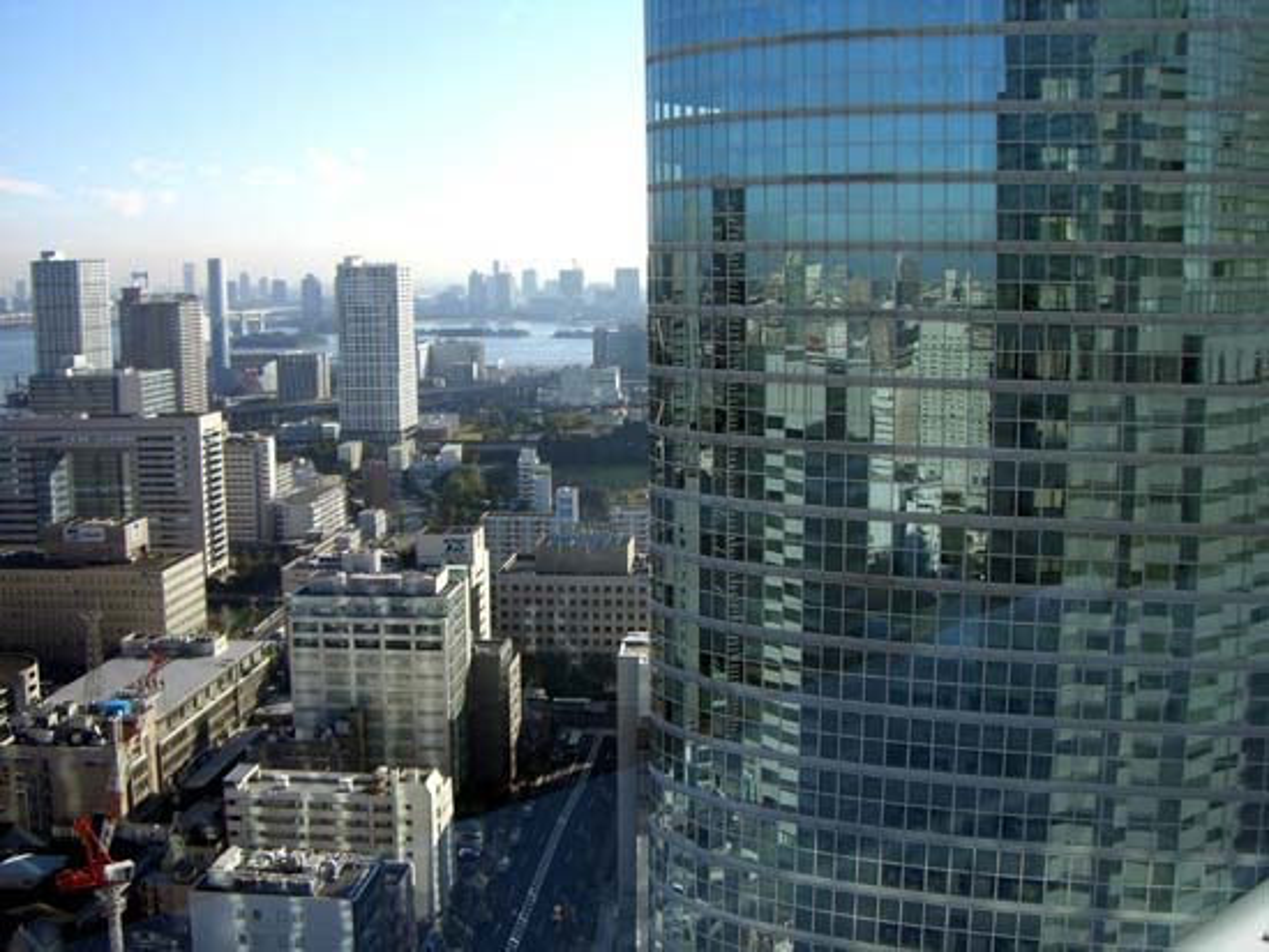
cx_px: 634
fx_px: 1394
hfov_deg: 49.0
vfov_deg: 37.7
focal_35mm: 38
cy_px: 476
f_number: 4.3
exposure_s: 1/320
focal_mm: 6.2
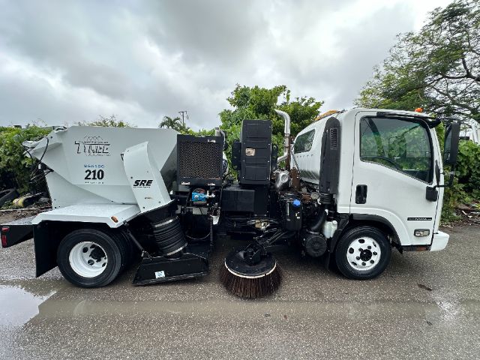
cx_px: 240
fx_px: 194
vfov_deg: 85.7
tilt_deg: -5.0
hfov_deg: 102.1
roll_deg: -0.7
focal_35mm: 14
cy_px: 180
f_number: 2.2
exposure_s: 1/500
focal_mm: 2.22
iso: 40
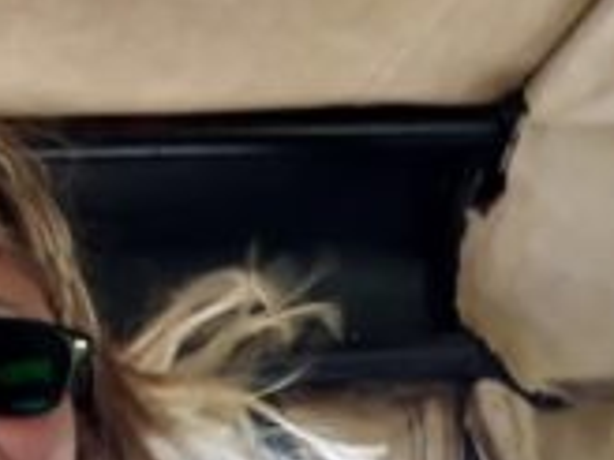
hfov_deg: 24.1
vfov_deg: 18.9
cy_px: 531
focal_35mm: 74
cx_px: -105
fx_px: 1313
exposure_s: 1/50
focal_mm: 3.6
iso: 50
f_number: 1.9
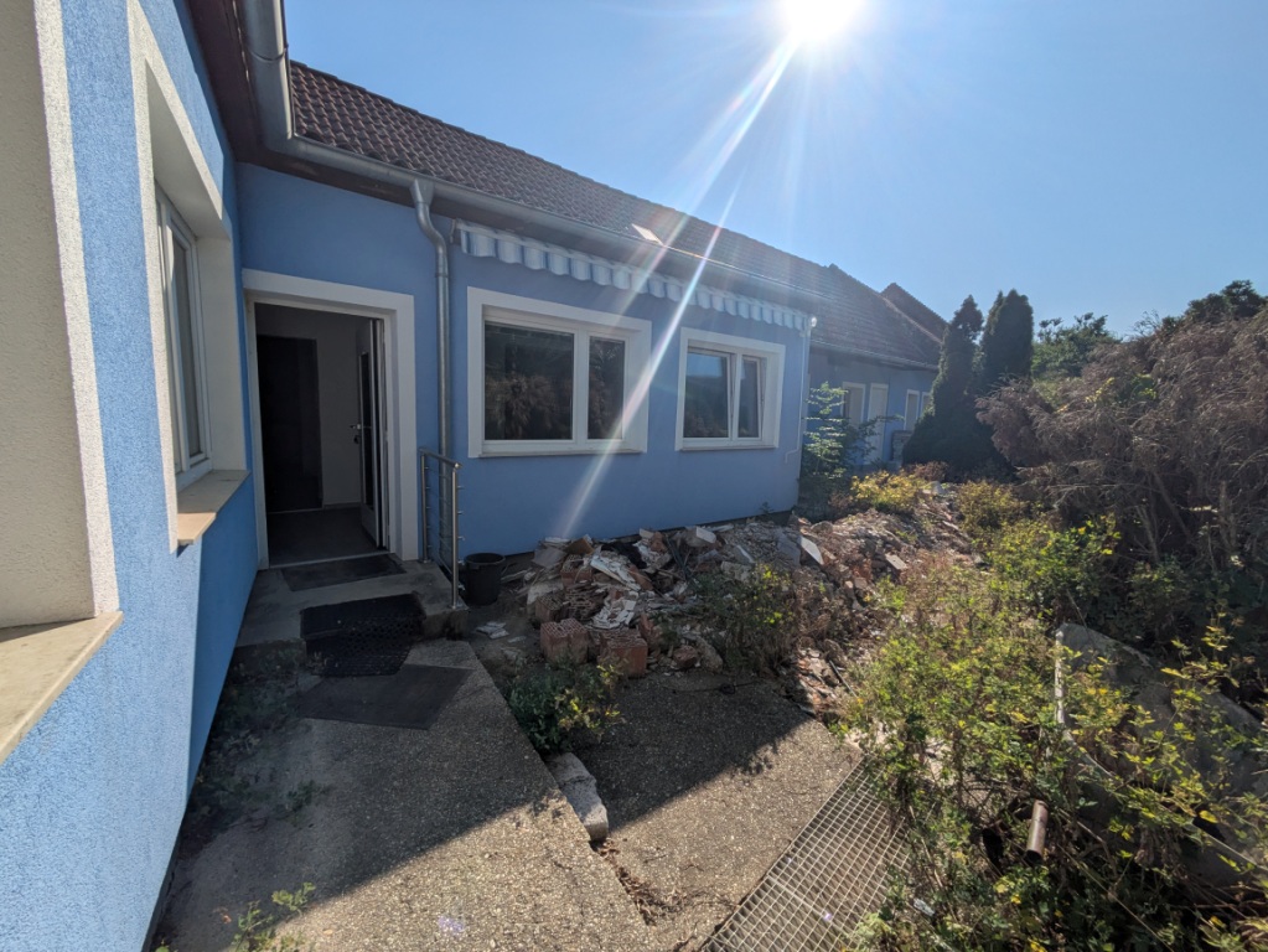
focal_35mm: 14
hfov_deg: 102.0
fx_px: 513
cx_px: 634
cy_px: 476
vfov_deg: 85.7
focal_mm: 1.83
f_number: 2.2
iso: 50
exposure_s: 1/5348
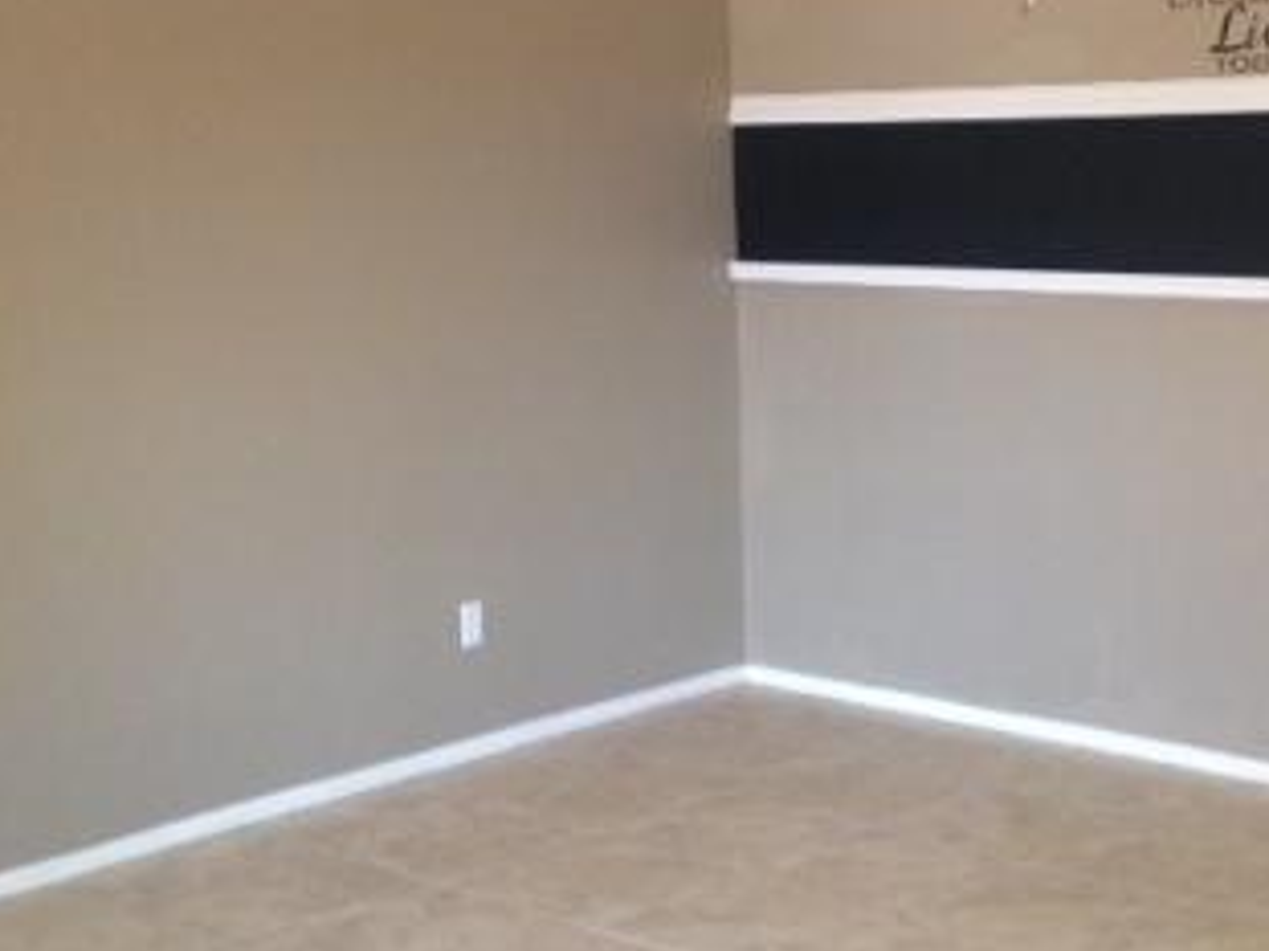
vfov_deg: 21.6
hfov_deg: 28.6
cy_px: 404
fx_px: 2492
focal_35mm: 68
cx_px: 702
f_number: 2.4
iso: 125
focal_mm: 4.12
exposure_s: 1/20
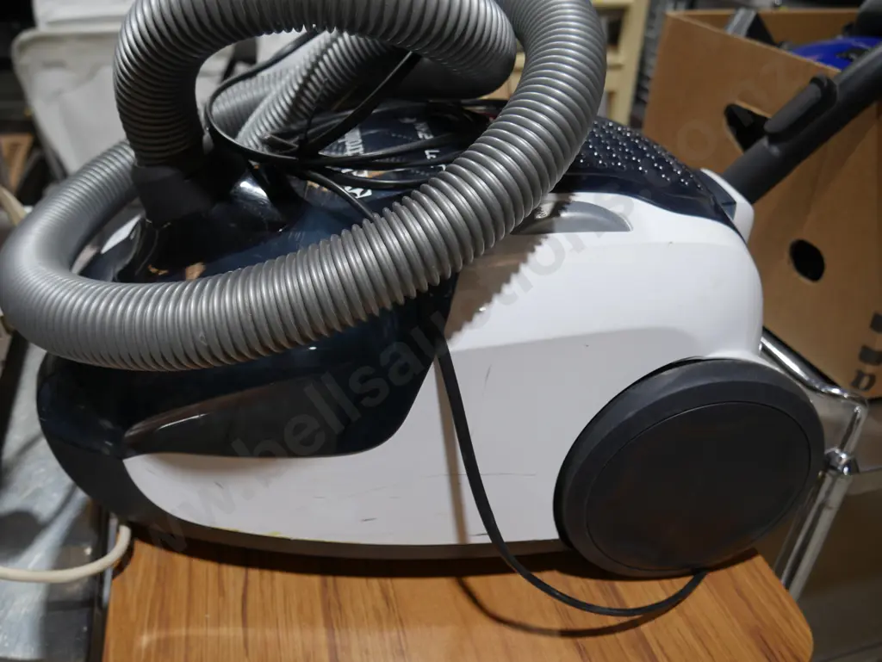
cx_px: 441
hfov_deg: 59.9
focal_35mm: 30
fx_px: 765
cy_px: 331
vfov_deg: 46.8
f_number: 3.6
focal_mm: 15
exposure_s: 1/100
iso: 200
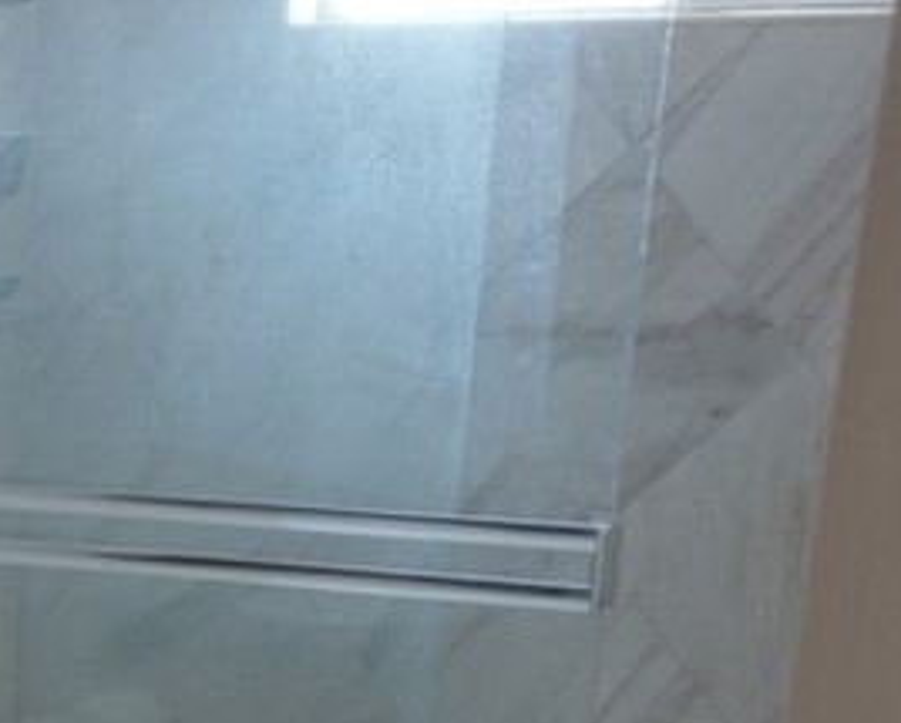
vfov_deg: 14.9
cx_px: -188
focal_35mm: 91
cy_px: 1281
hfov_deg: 19.7
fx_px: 2429
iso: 250
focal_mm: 16
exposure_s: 1/10
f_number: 8
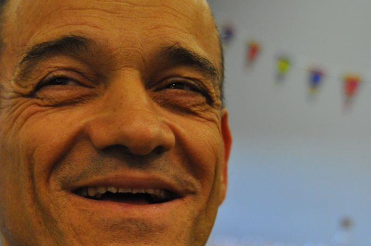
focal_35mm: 111
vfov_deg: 12.2
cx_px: 62
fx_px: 1142
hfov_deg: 18.2
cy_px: 225
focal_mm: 40
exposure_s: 1/80
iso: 1600
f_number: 4.8
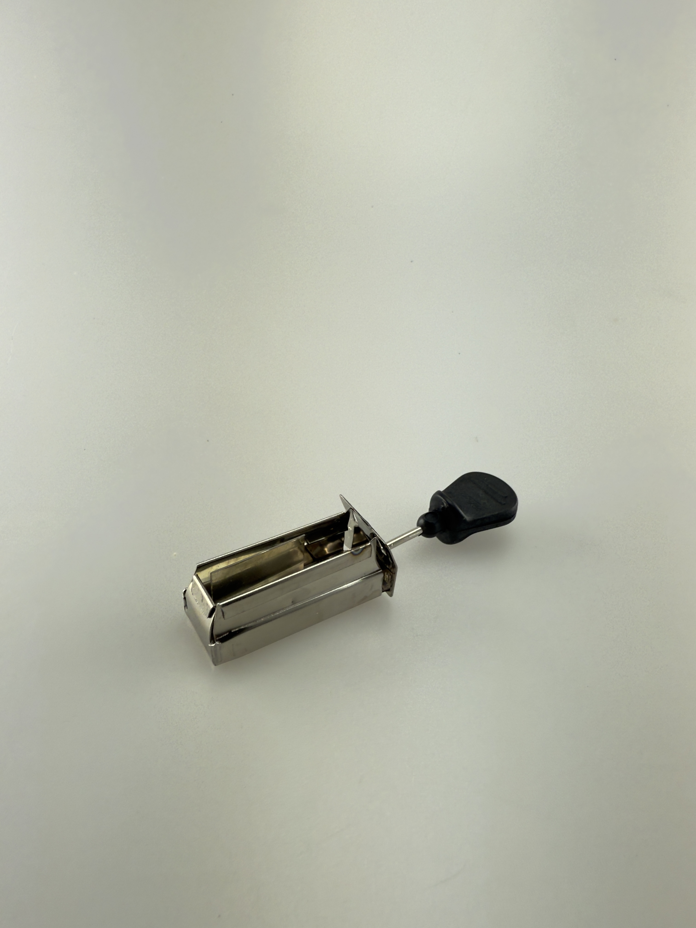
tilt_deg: -31.4
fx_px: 643
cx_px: 348
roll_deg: -4.0
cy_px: 464
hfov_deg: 56.8
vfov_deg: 71.6
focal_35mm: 24
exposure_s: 1/168
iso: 40
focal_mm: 2.22
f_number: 2.2
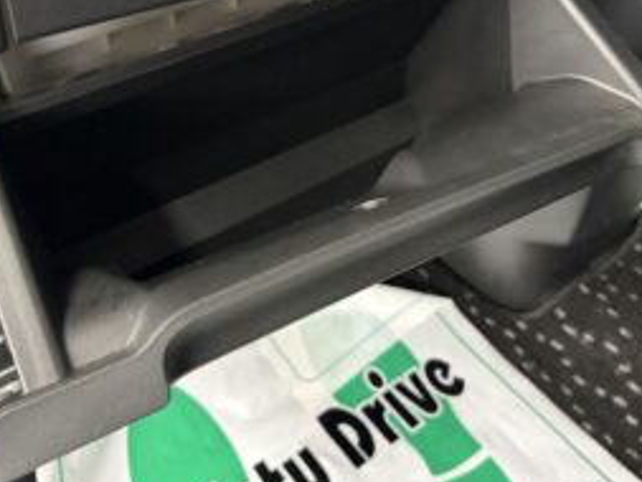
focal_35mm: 36
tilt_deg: -42.3
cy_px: 202
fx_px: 668
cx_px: 327
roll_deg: -1.0
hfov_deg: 51.3
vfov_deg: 39.6
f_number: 1.6
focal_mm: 5.96
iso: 640
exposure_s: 1/33
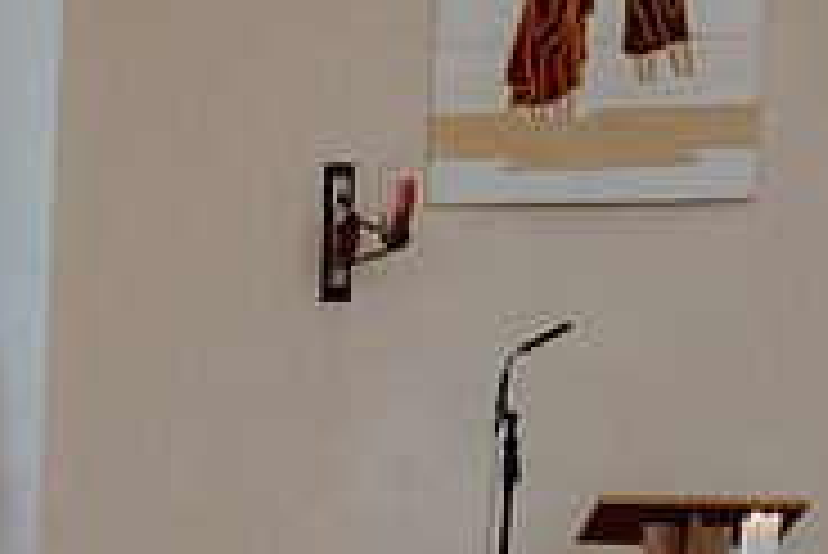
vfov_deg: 12.3
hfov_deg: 17.0
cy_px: 786
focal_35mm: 107
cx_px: -468
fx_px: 2463
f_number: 2.8
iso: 320
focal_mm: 34
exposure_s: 1/200
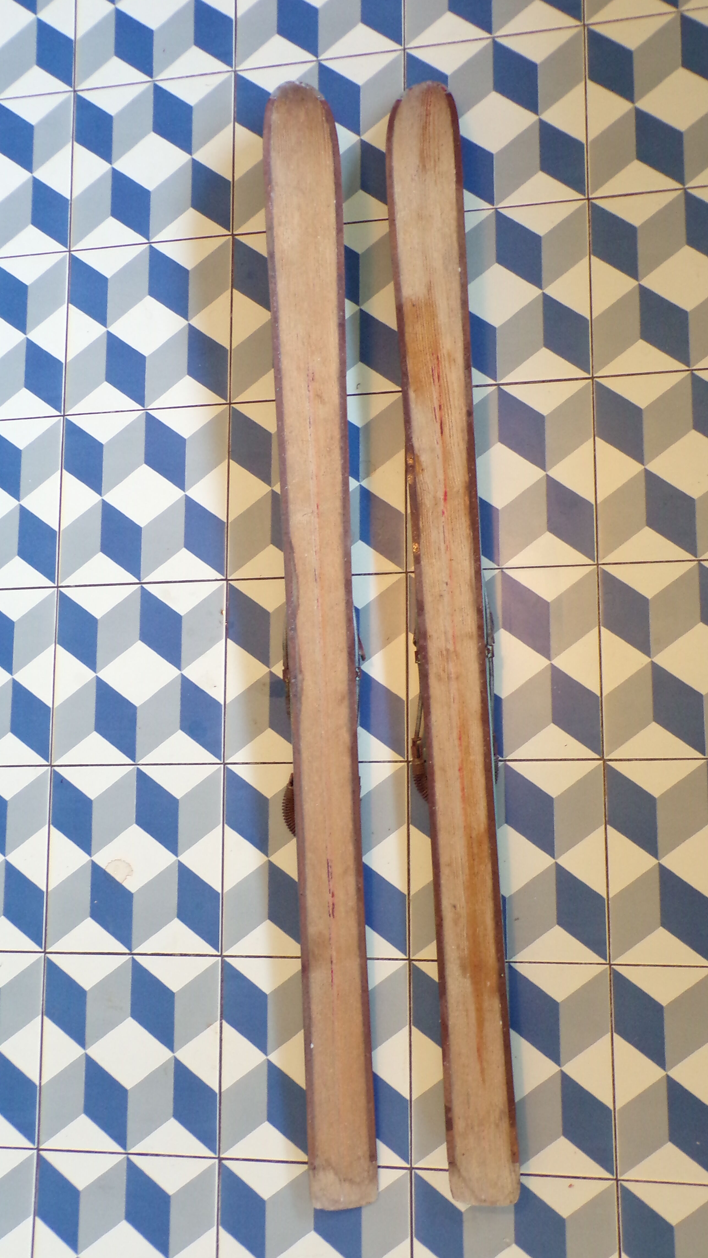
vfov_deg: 56.6
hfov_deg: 33.7
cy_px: 628
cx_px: 369
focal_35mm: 35
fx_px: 1168
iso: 346
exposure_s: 1/17
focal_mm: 5.8
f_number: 3.2
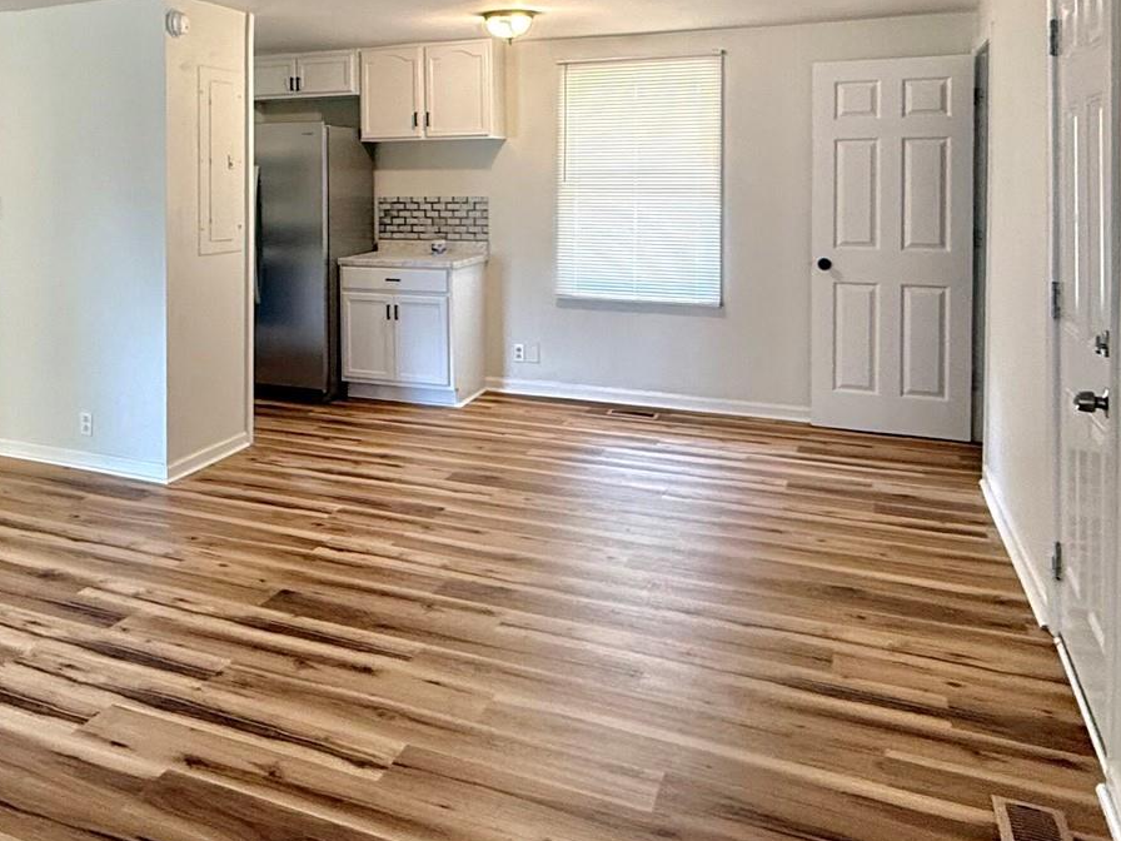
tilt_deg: -0.7
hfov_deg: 55.0
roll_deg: -0.4
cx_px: 332
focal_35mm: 32
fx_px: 1036
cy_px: 196
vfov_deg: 42.6
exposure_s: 1/99
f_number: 2.2
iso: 320
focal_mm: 2.22
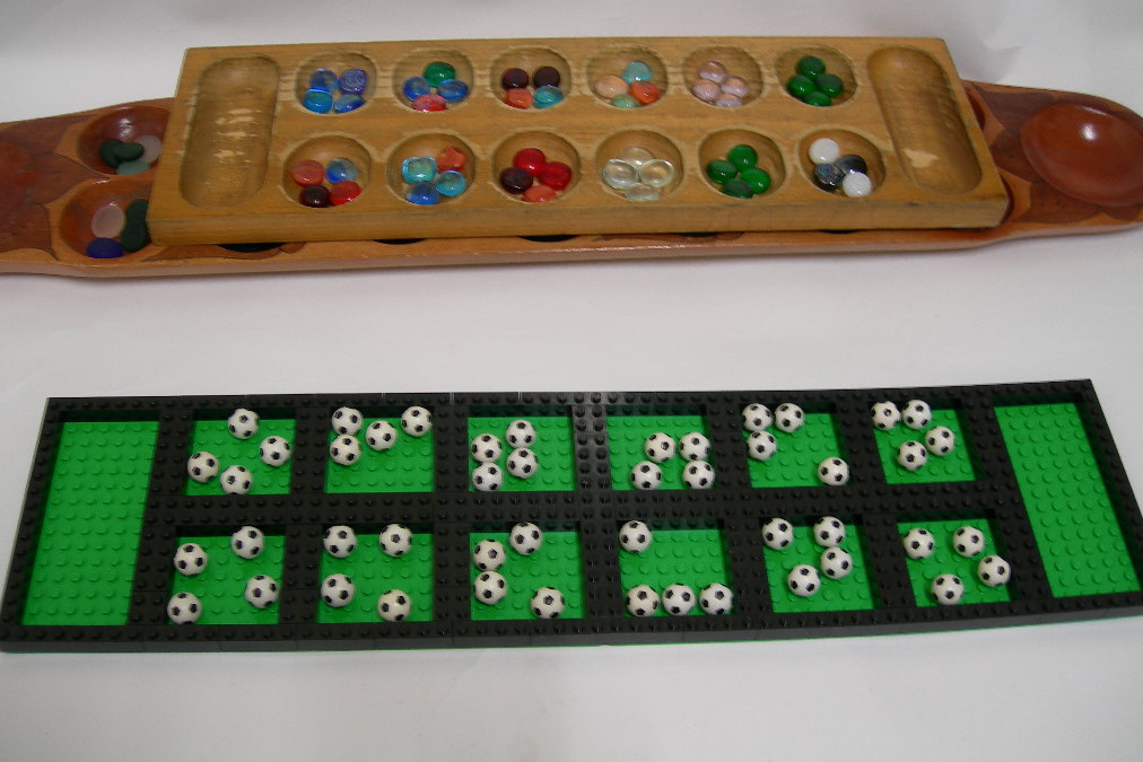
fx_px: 1270
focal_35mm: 40
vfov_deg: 33.4
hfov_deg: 48.5
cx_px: 569
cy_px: 347
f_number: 2.8
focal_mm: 7.8
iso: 50
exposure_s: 1/4.4
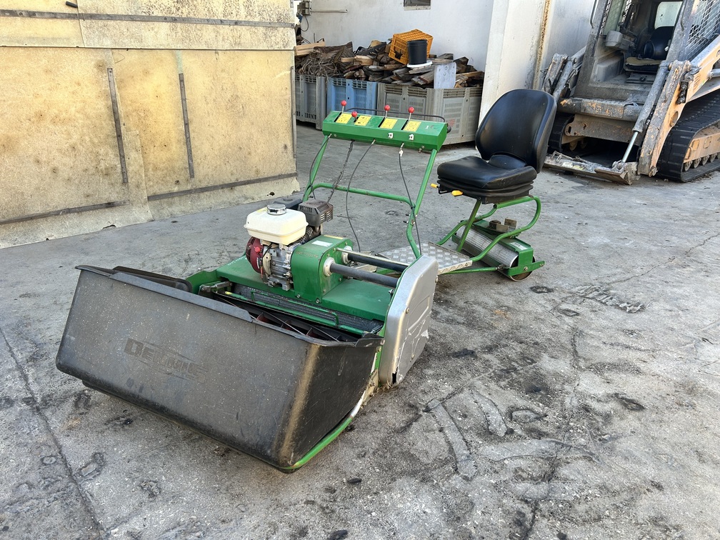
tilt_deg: -23.7
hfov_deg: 67.3
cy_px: 270
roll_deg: -1.9
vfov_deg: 53.1
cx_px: 360
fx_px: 541
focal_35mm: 26
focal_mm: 5.7
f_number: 1.5
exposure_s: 1/260
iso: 40
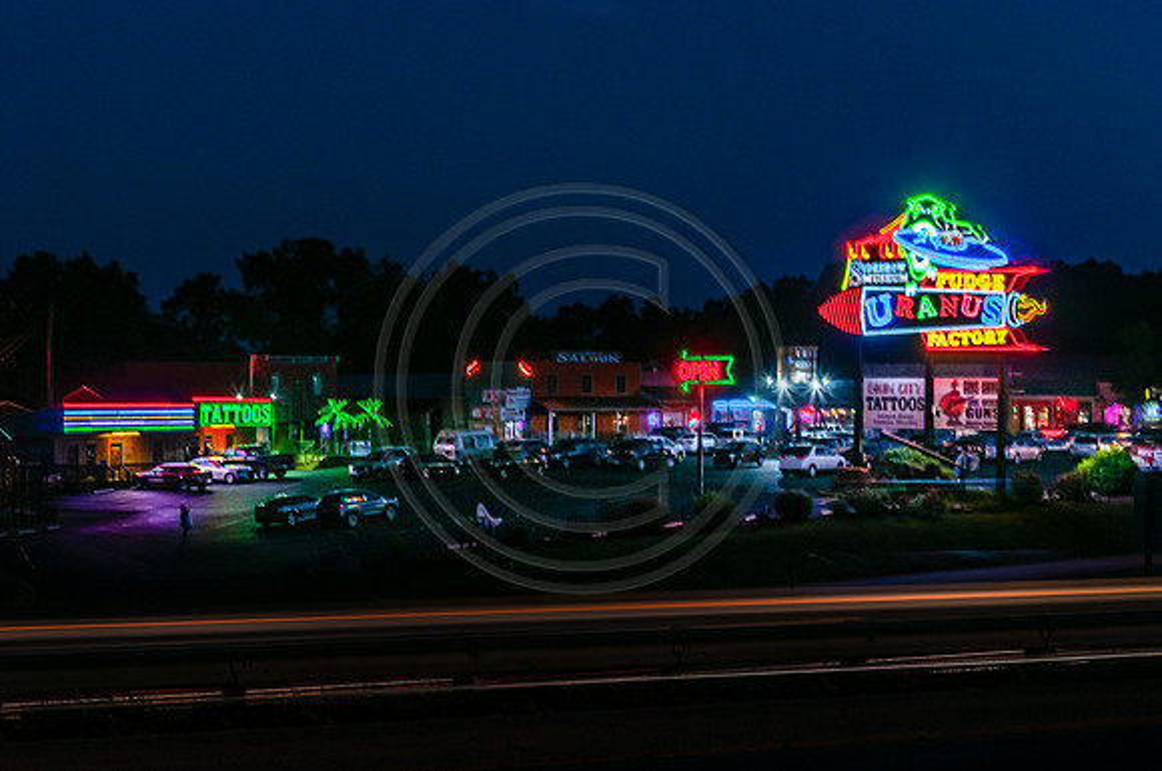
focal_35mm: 82
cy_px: 386
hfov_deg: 24.6
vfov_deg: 16.5
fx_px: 2659
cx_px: 581
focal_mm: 55
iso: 160
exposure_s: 2
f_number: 22
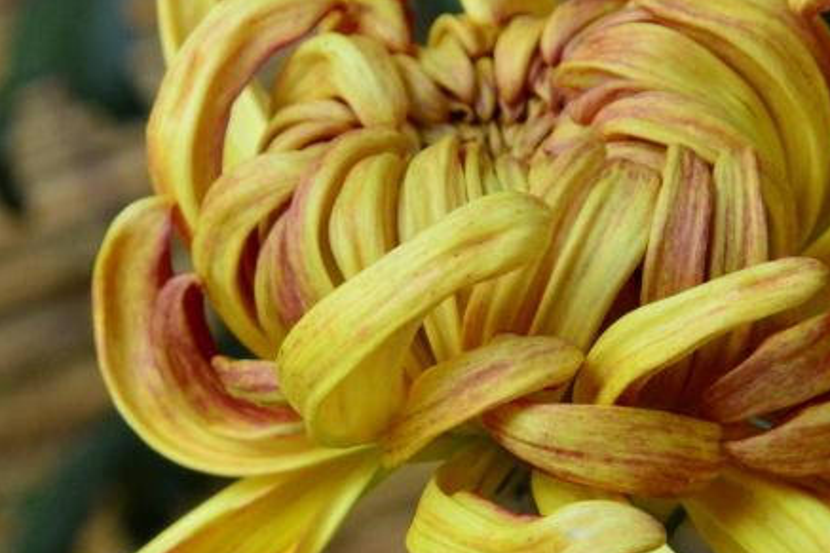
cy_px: 370
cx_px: 574
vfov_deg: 2.8
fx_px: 11338
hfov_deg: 4.2
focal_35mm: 492
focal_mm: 140
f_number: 10
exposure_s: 1/250
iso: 1400
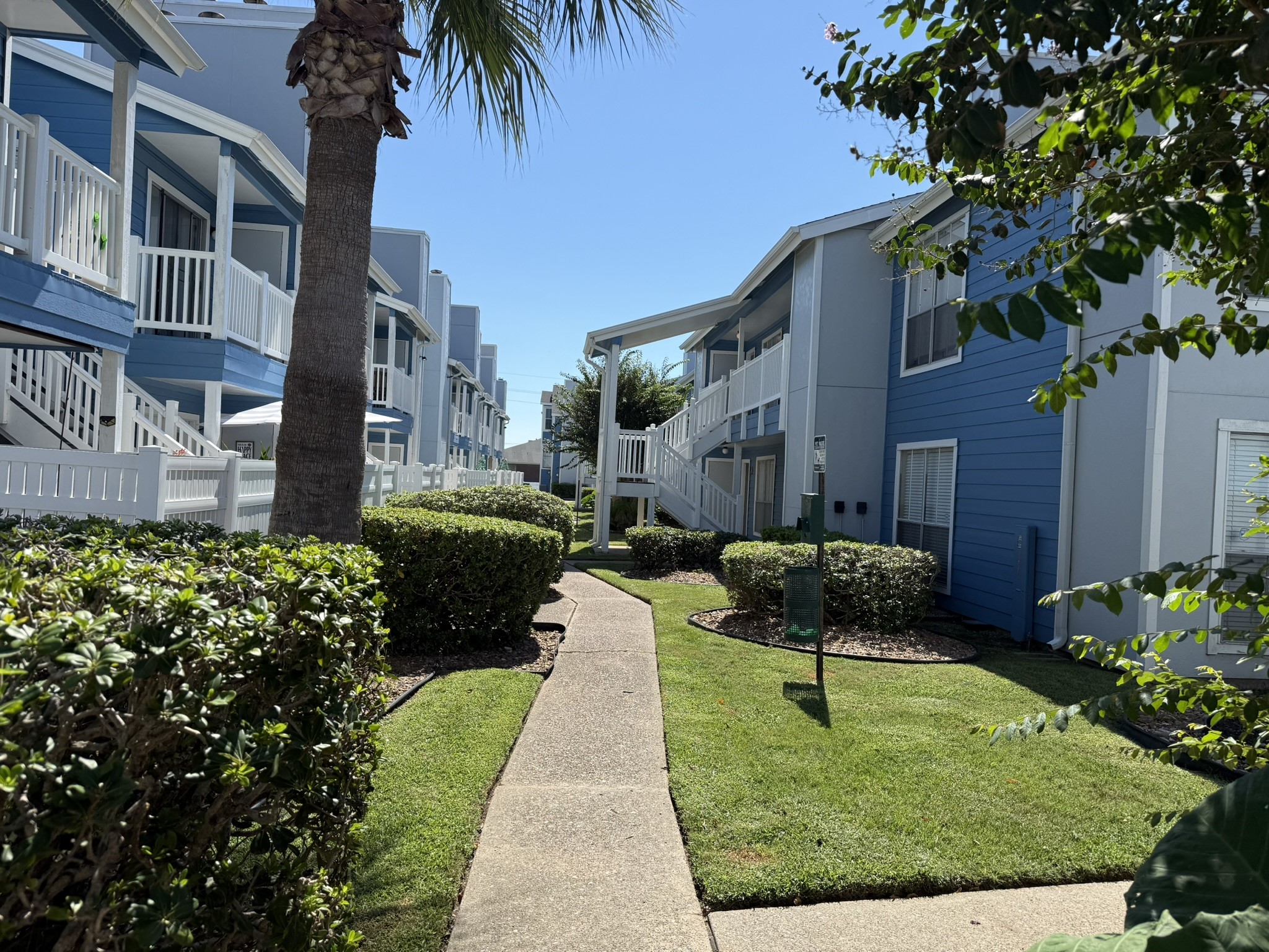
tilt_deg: +1.6
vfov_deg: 56.8
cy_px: 476
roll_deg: -1.9
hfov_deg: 71.6
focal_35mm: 24
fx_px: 880
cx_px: 634
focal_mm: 6.76
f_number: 1.78
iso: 80
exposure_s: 1/3953
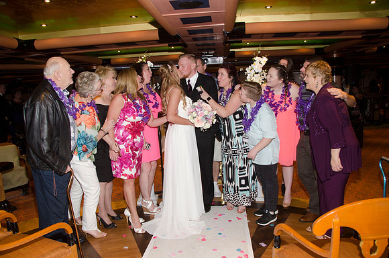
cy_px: 129
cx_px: 194
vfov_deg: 47.7
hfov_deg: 67.5
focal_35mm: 27
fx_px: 291
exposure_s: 1/60
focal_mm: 18
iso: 400
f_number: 5.6
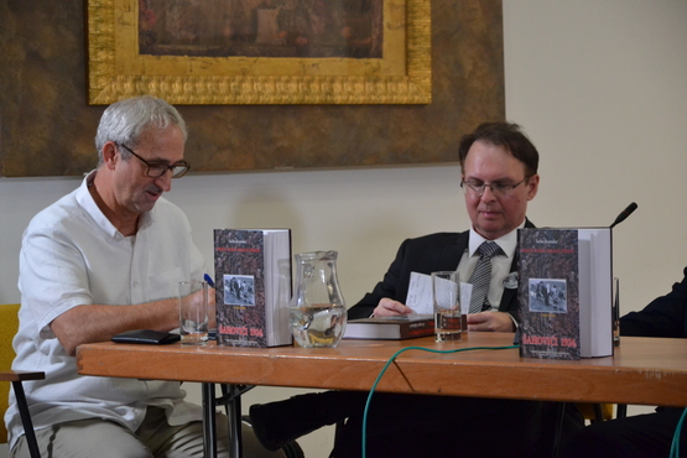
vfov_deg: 9.3
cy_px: 229
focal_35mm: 147
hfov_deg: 14.0
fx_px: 2805
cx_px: 344
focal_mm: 98
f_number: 5.6
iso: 2200
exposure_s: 1/60
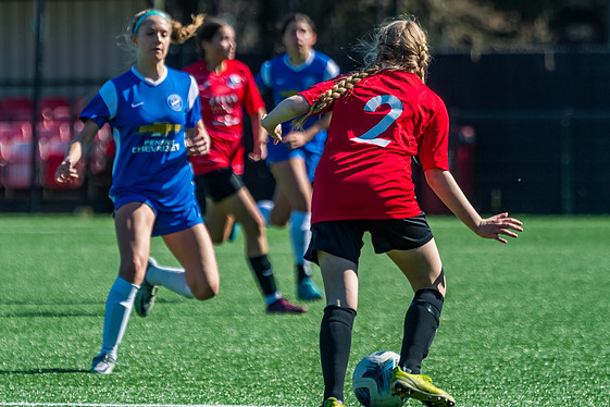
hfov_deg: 4.8
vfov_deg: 3.2
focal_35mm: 430
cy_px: 229
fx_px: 7286
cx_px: 309
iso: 400
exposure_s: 1/3200
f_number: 4
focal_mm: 220
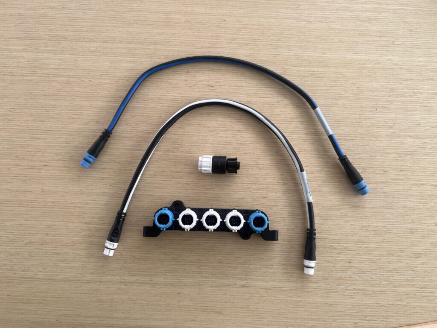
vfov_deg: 53.1
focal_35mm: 26
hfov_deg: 67.3
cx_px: 218
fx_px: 328
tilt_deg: -84.8
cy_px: 164
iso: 64
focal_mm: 5.7
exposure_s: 1/121
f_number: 1.5
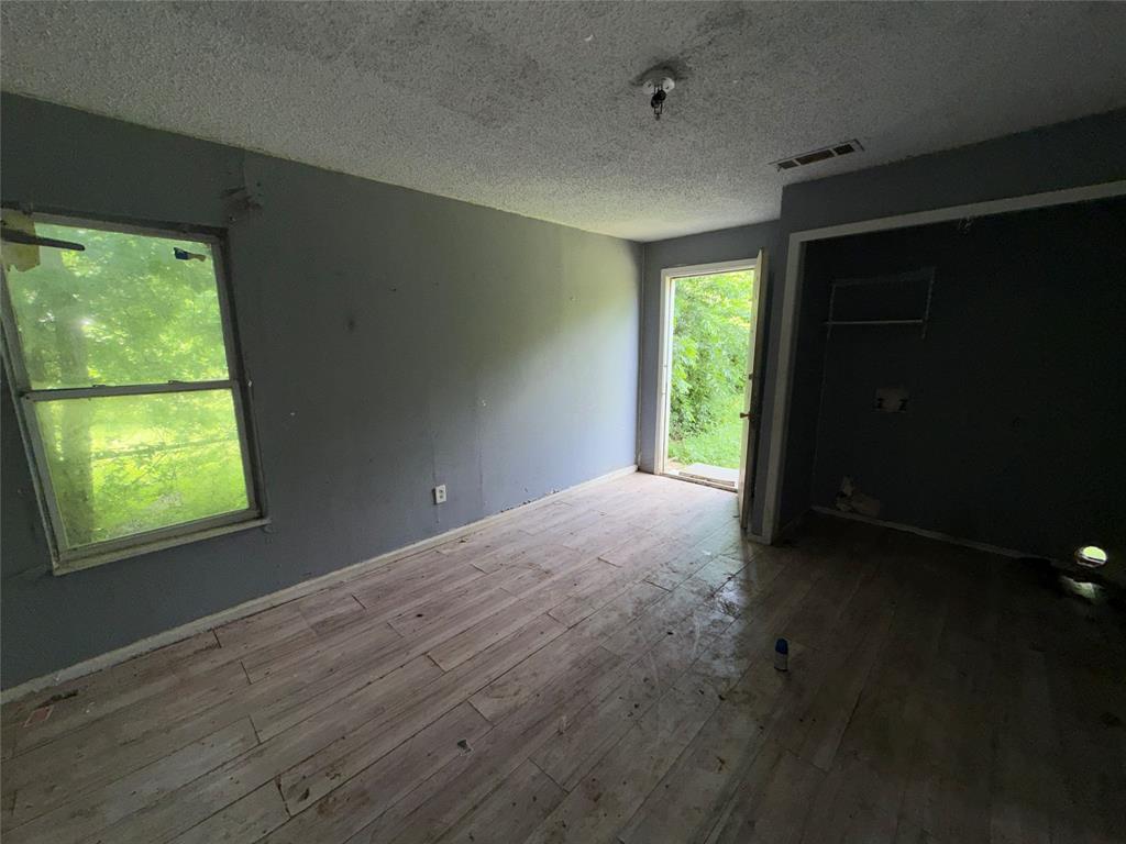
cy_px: 422
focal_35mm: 14
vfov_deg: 85.7
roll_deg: -0.1
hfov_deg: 102.1
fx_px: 455
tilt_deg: -10.0
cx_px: 563
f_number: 2.2
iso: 50
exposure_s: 1/121
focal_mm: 2.22
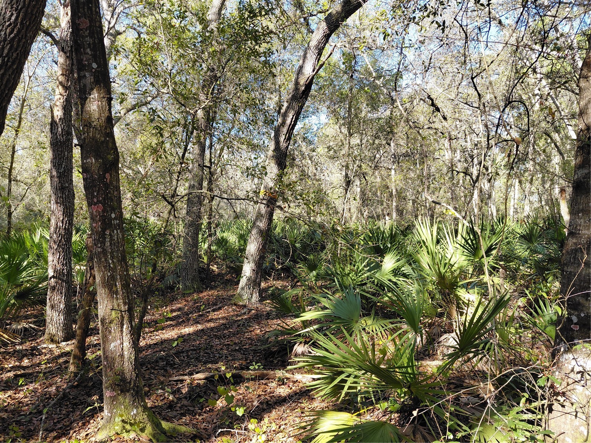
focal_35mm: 25
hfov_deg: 69.4
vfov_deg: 54.9
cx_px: 296
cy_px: 222
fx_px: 427
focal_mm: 4.69
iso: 50
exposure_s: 1/325
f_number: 1.8
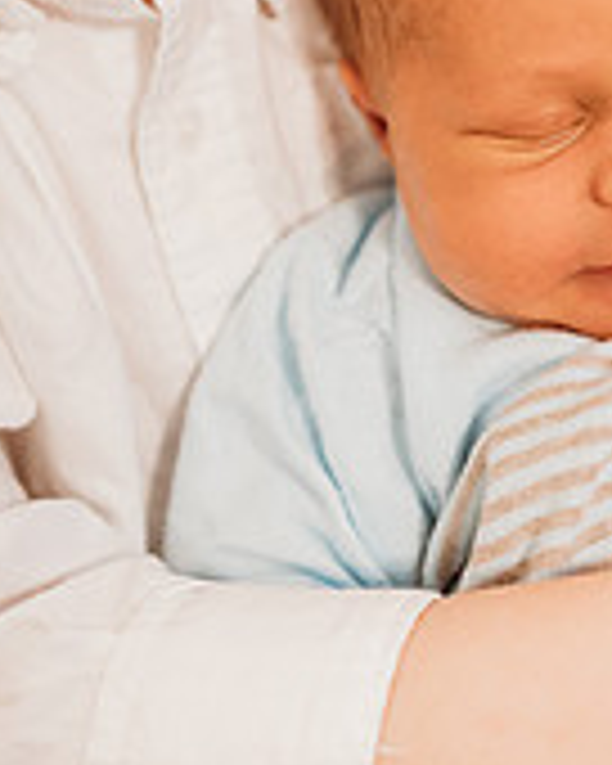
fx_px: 1743
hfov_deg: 19.3
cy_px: 209
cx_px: 621
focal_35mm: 77
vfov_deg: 24.5
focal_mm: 24
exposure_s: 1/160
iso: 1250
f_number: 2.2
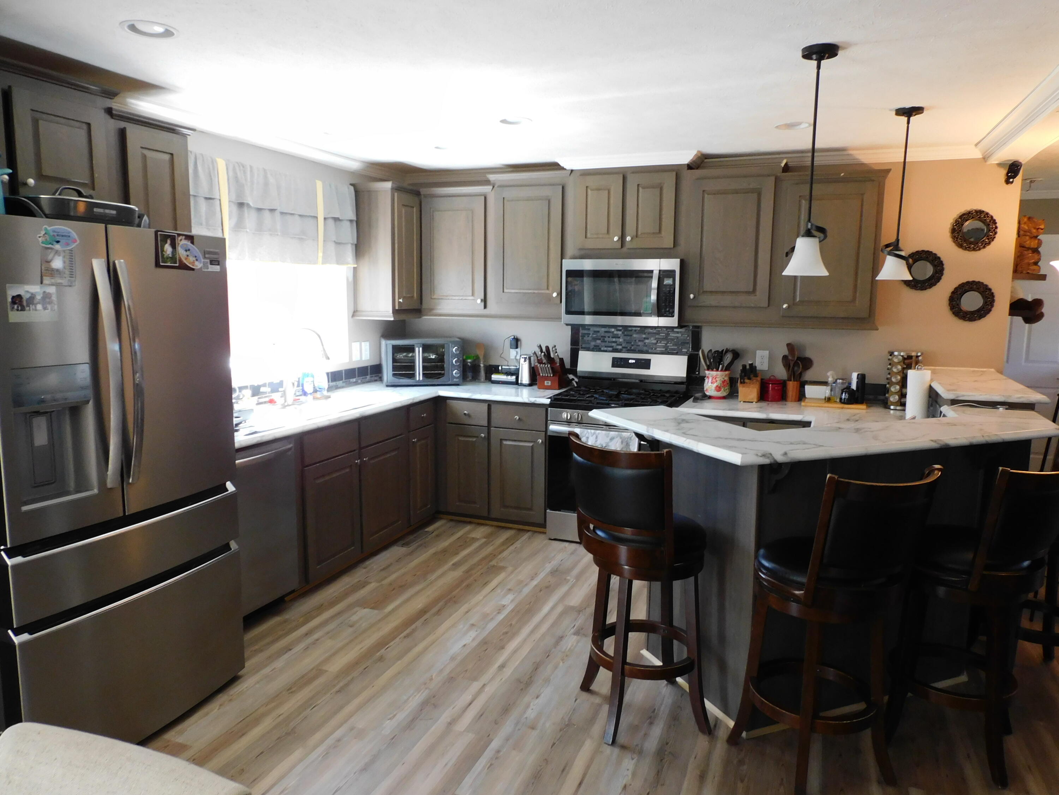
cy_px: 398
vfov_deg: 56.8
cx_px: 530
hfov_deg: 71.6
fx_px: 734
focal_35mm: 24
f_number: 3.3
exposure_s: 1/30
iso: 280
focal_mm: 4.3
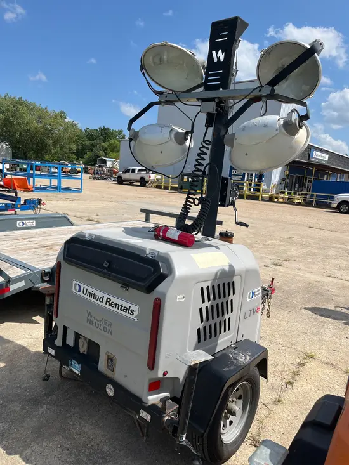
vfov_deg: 67.3
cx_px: 174
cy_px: 232
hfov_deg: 53.1
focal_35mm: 26
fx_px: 349
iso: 50
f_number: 1.6
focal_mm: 5.1
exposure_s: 1/4651
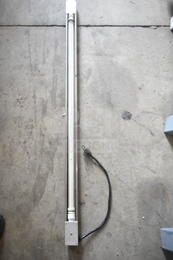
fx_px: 238
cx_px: 86
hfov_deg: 40.0
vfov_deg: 57.2
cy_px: 130
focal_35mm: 33
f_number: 3.8
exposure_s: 1/30
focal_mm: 22
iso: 2000
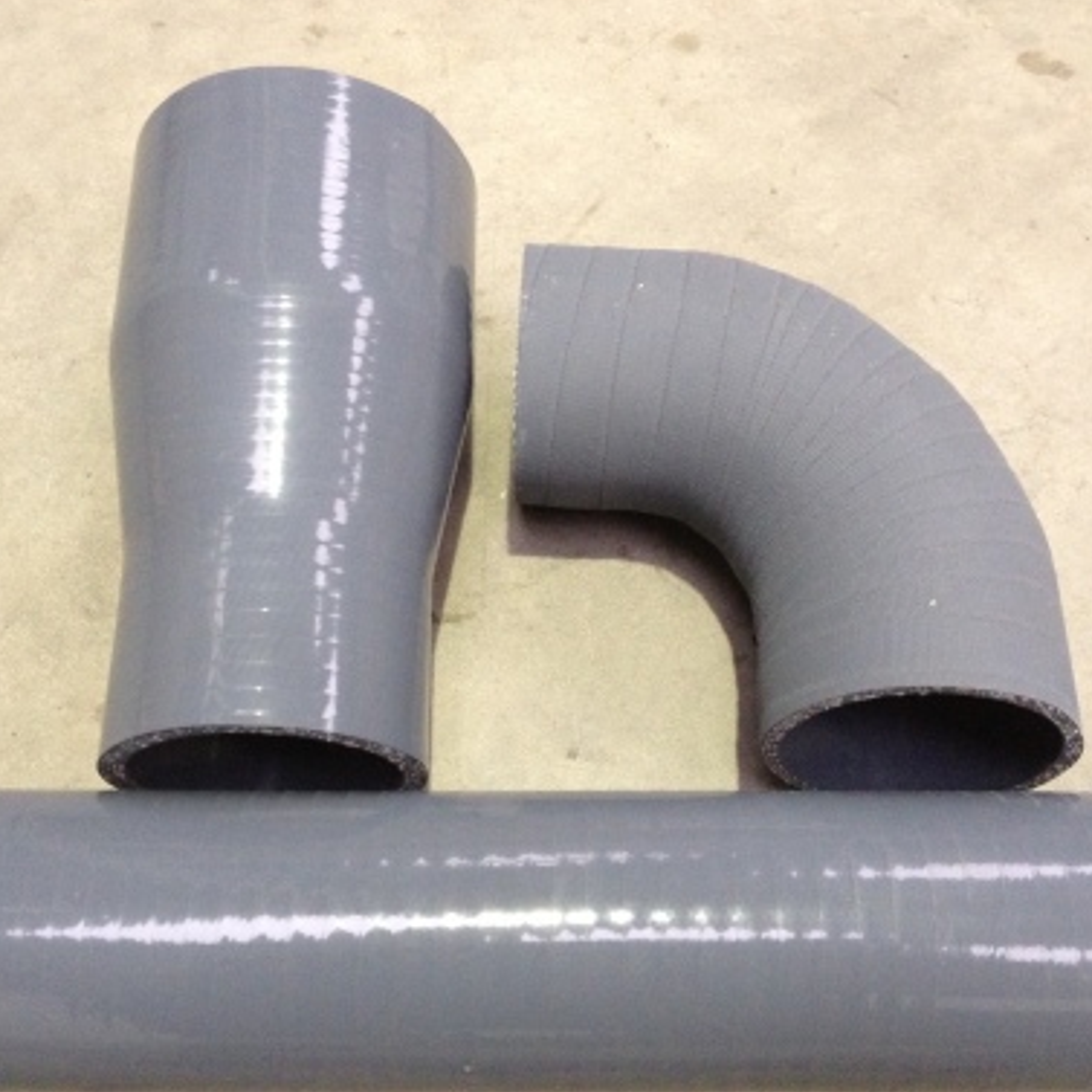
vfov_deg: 40.0
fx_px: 1499
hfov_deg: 40.0
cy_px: 545
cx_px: 495
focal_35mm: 42
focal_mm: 4.28
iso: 320
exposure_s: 1/20
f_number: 2.4
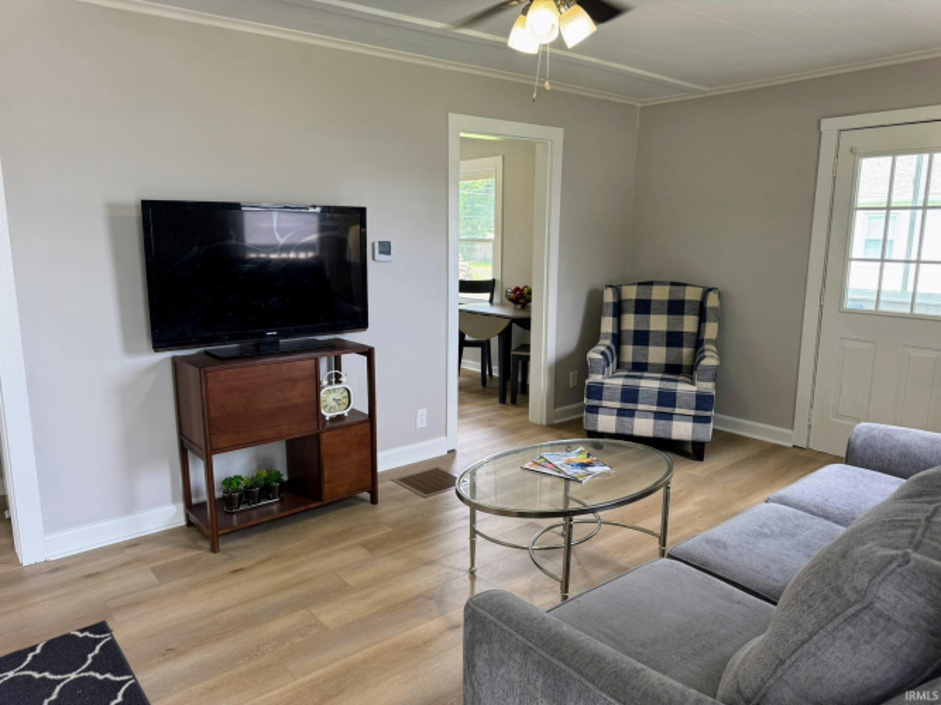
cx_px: 470
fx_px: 652
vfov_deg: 56.8
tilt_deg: -11.5
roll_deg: -1.1
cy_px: 352
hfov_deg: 71.6
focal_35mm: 24
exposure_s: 1/120
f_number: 1.78
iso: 100
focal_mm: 6.76
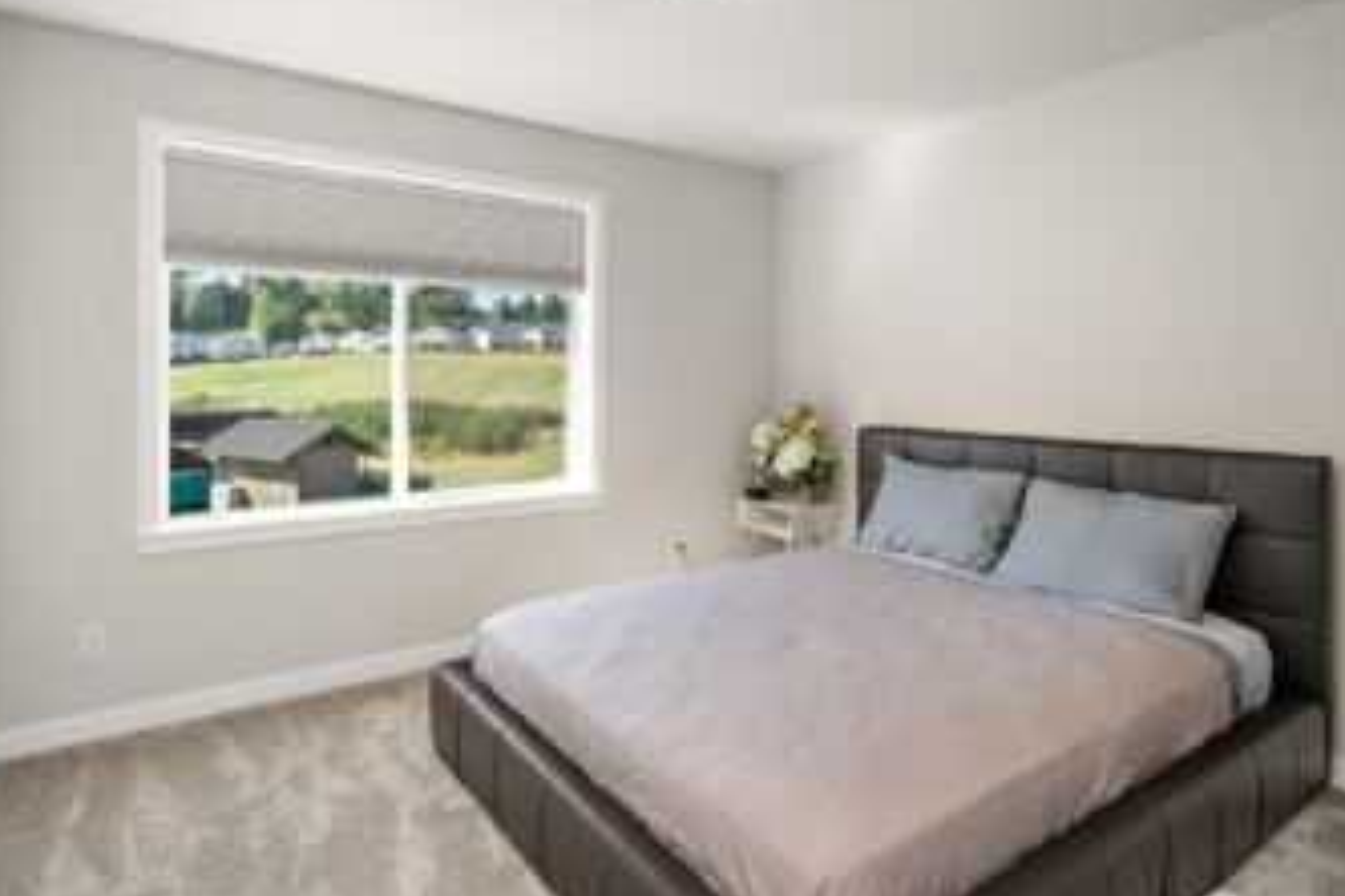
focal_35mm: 18
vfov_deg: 67.3
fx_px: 672
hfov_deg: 89.8
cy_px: 414
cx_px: 622
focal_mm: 15
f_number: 8
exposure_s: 1/25
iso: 320
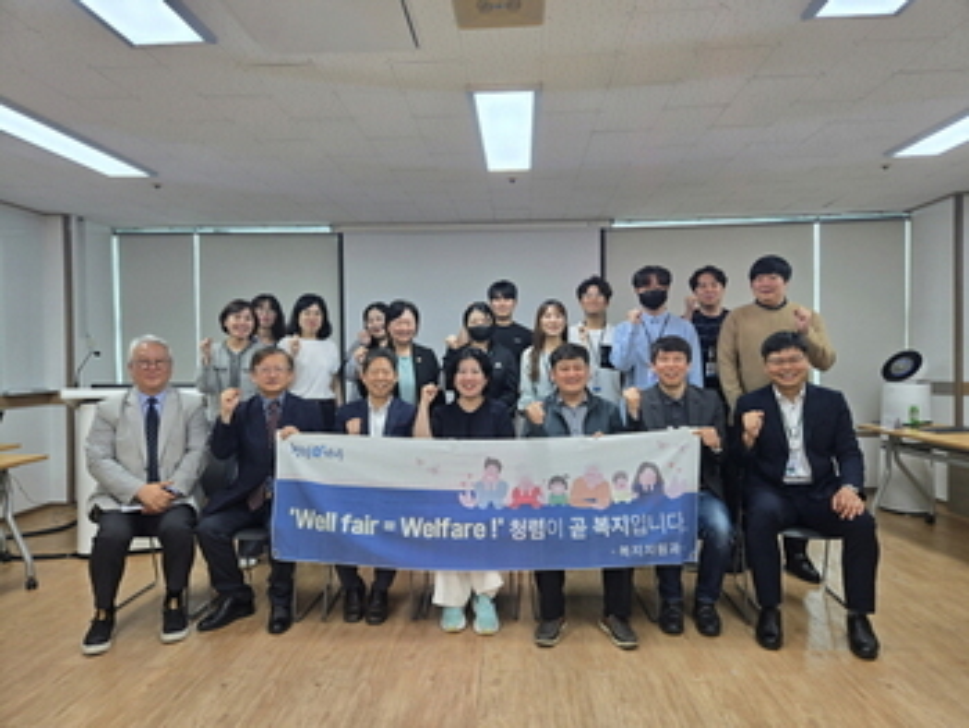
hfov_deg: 73.9
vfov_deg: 58.9
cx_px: 484
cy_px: 364
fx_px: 644
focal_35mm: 23
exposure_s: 1/120
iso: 80
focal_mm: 5.4
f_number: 1.8
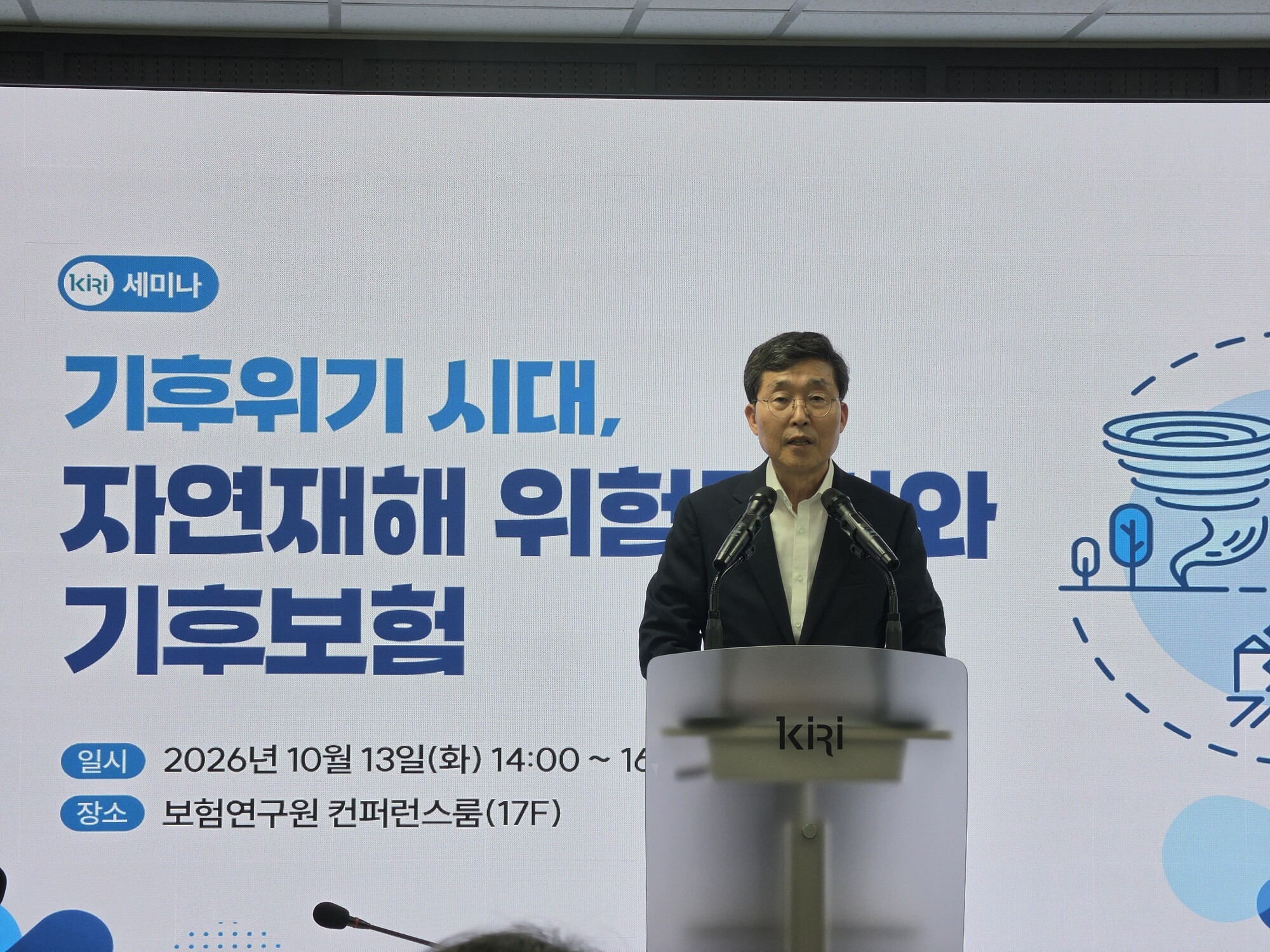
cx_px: 635
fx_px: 4219
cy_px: 476
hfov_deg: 17.1
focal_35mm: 115
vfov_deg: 12.9
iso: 100
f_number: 2.9
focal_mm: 18.6
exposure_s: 1/120
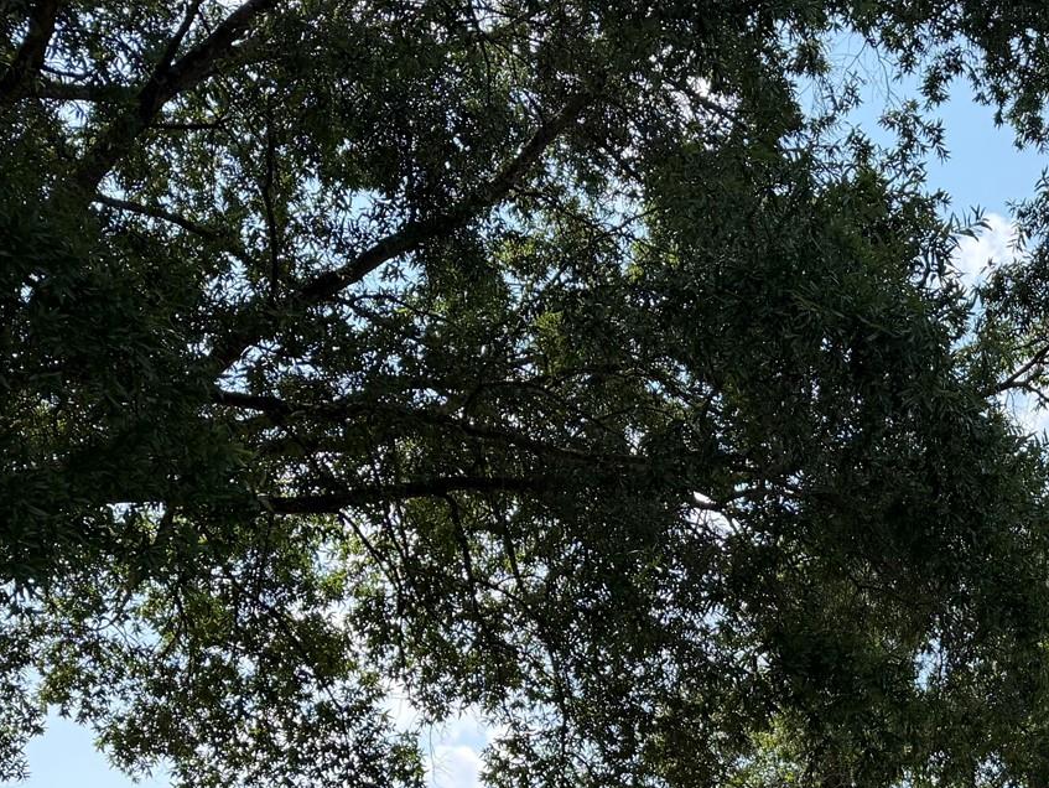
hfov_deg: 30.2
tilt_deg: +14.9
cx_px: 1120
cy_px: 891
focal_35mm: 58
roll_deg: +0.5
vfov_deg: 23.5
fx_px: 1758
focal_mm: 6.76
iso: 100
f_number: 1.78
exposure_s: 1/3279
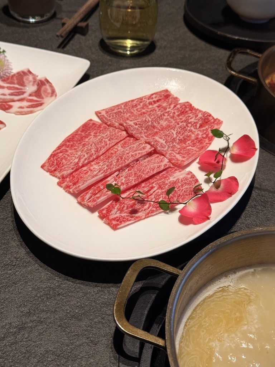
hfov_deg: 30.3
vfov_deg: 39.7
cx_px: 138
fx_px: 508
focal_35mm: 48
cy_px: 184
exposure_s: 1/122
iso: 80
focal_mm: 6.76
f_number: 1.78
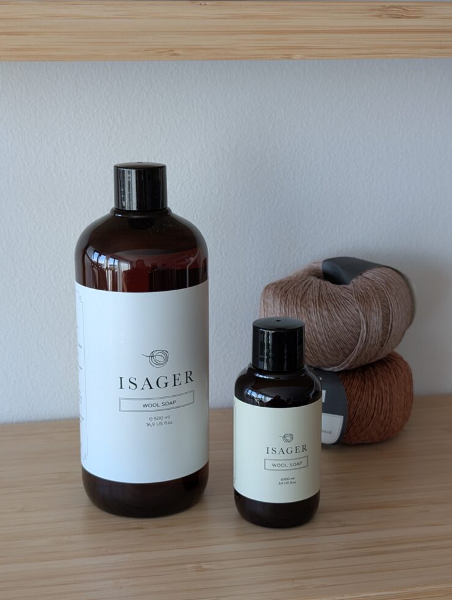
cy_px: 312
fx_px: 886
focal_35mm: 51
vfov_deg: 37.4
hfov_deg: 28.6
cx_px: 221
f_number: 1.68
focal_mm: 6.9
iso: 20
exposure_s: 1/71.1
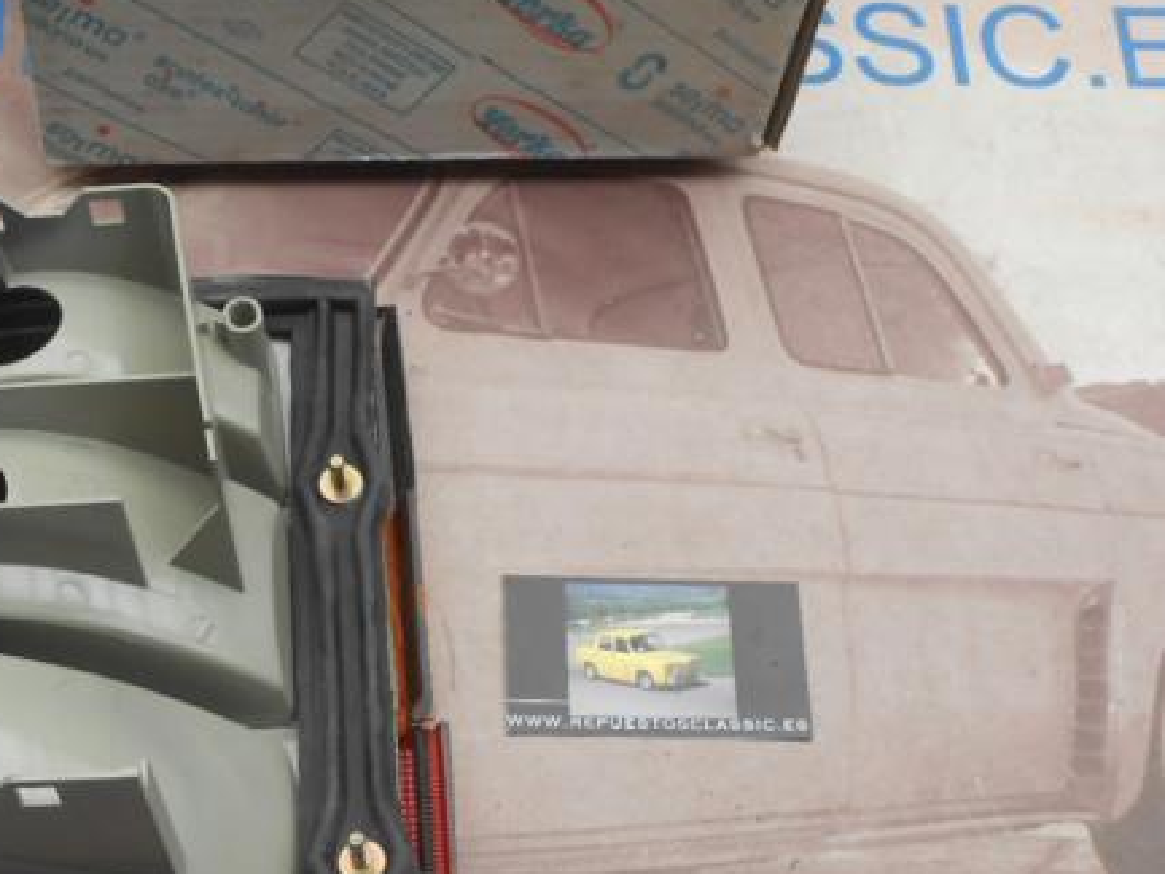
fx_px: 1616
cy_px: 659
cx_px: 347
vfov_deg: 29.8
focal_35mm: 48
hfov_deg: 39.0
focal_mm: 4.6
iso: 100
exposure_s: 1/30
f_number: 3.5
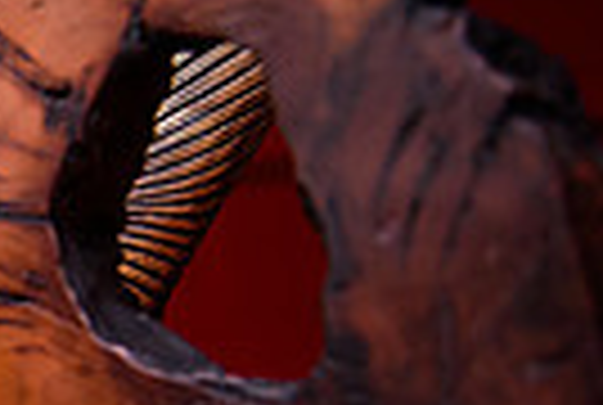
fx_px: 2535
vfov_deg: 9.1
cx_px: -666
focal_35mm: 151
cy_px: 421
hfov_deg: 11.9
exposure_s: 1/60
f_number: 2.8
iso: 1250
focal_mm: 35
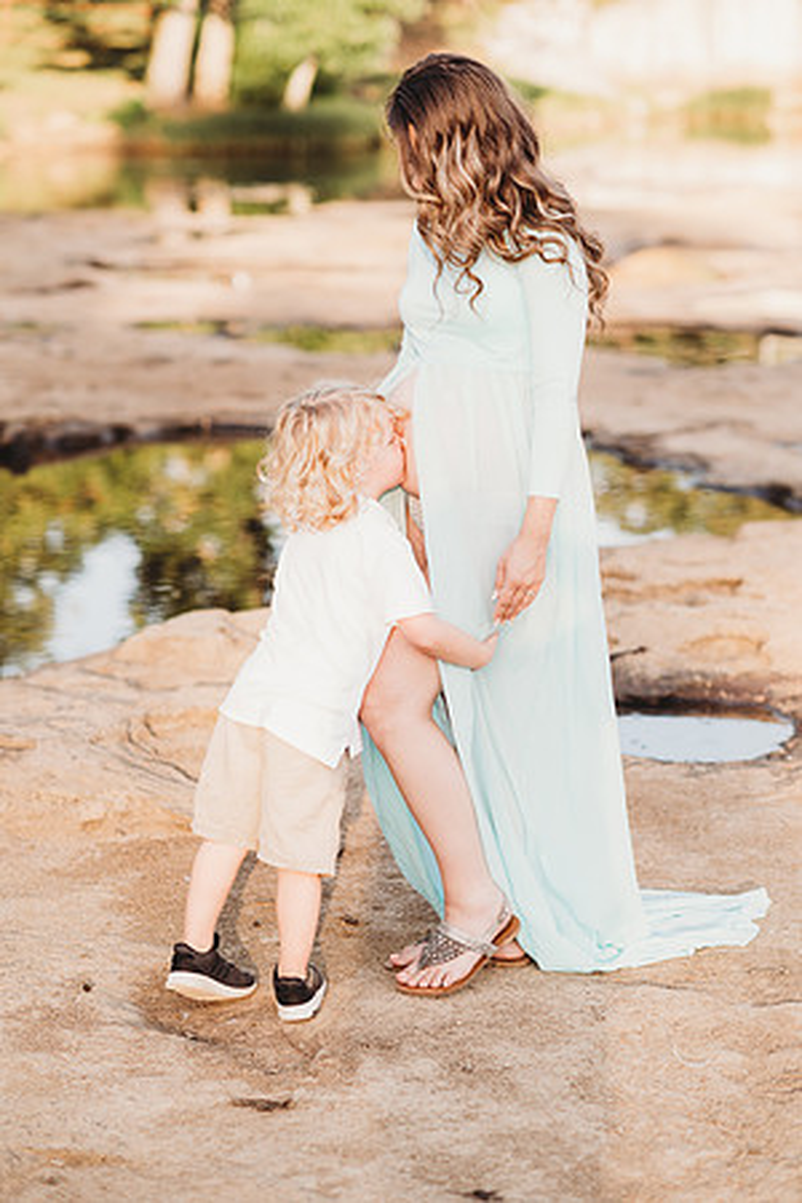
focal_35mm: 85
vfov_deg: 23.9
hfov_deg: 16.1
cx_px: 401
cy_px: 602
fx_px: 2840
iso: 160
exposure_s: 1/500
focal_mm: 85
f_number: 2.5
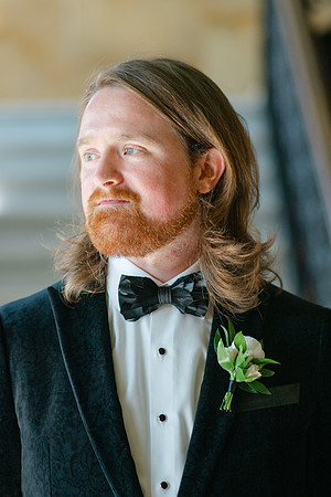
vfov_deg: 16.1
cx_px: 166
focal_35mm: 127
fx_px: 1751
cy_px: 248
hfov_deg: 10.8
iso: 400
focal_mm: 85
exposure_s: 1/500
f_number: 1.8
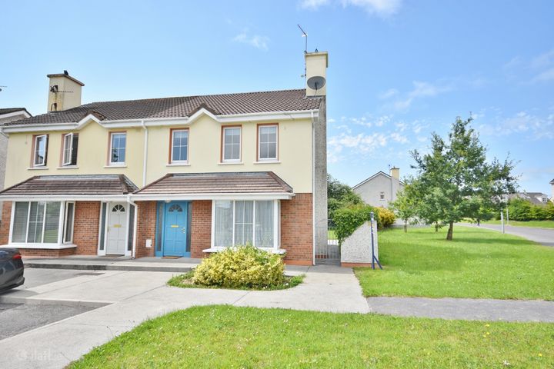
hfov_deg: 81.2
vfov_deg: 59.5
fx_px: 323
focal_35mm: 21
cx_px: 277
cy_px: 184
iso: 220
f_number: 8
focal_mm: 14
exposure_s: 1/500
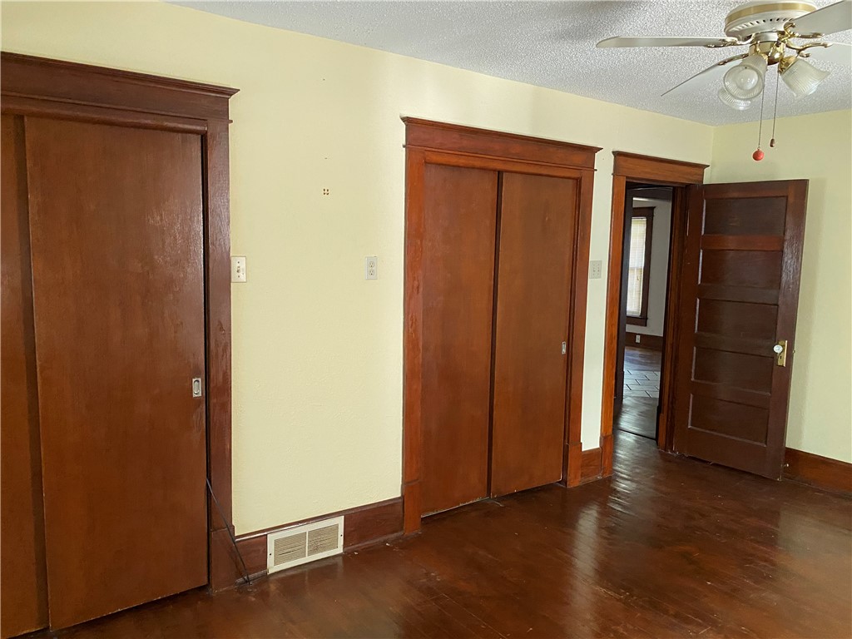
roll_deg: -0.6
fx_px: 640
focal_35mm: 26
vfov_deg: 53.1
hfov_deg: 67.3
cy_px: 320
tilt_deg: -6.4
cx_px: 426
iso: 400
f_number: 1.8
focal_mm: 4.25
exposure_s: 1/60
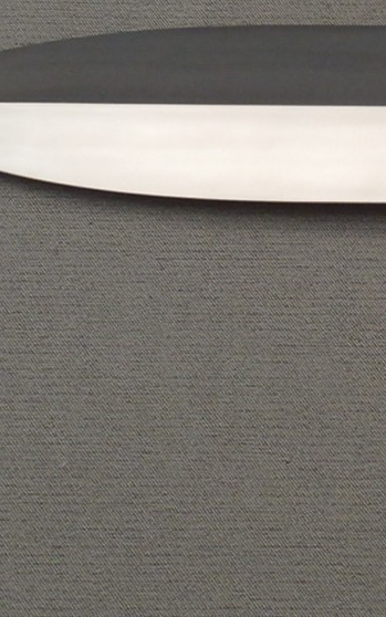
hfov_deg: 13.3
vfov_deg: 22.1
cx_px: 578
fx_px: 1565
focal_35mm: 93
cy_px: 138
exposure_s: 1/30
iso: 400
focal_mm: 6
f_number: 3.4
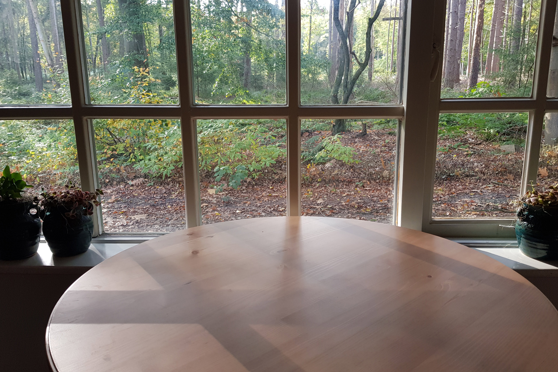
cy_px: 171
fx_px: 434
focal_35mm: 28
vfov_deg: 46.4
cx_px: 273
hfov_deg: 65.5
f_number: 1.7
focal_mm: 4.2
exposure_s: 1/60
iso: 80
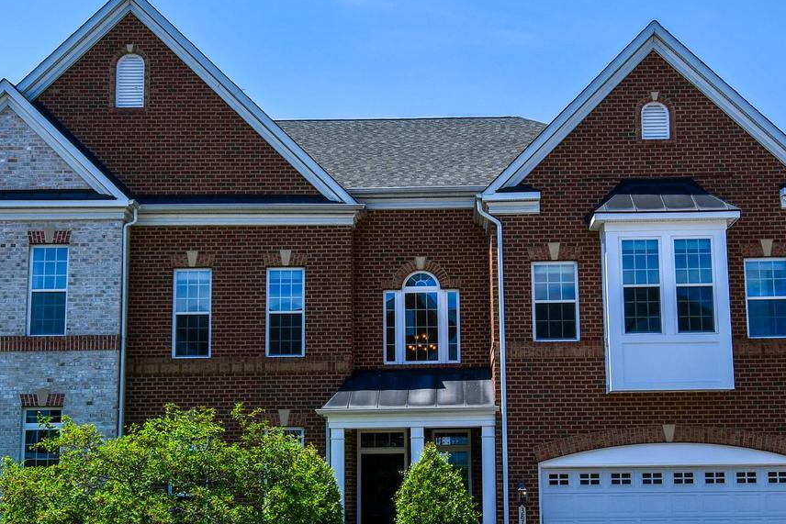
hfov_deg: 51.8
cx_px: 426
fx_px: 808
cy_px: 348
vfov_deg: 35.6
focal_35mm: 37
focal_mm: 15
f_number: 9
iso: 100
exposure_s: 1/320
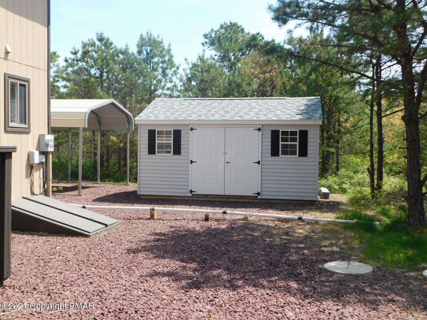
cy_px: 160
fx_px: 444
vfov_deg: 39.7
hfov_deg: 51.4
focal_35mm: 36
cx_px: 214
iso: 125
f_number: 3.5
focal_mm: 6.3
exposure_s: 1/640
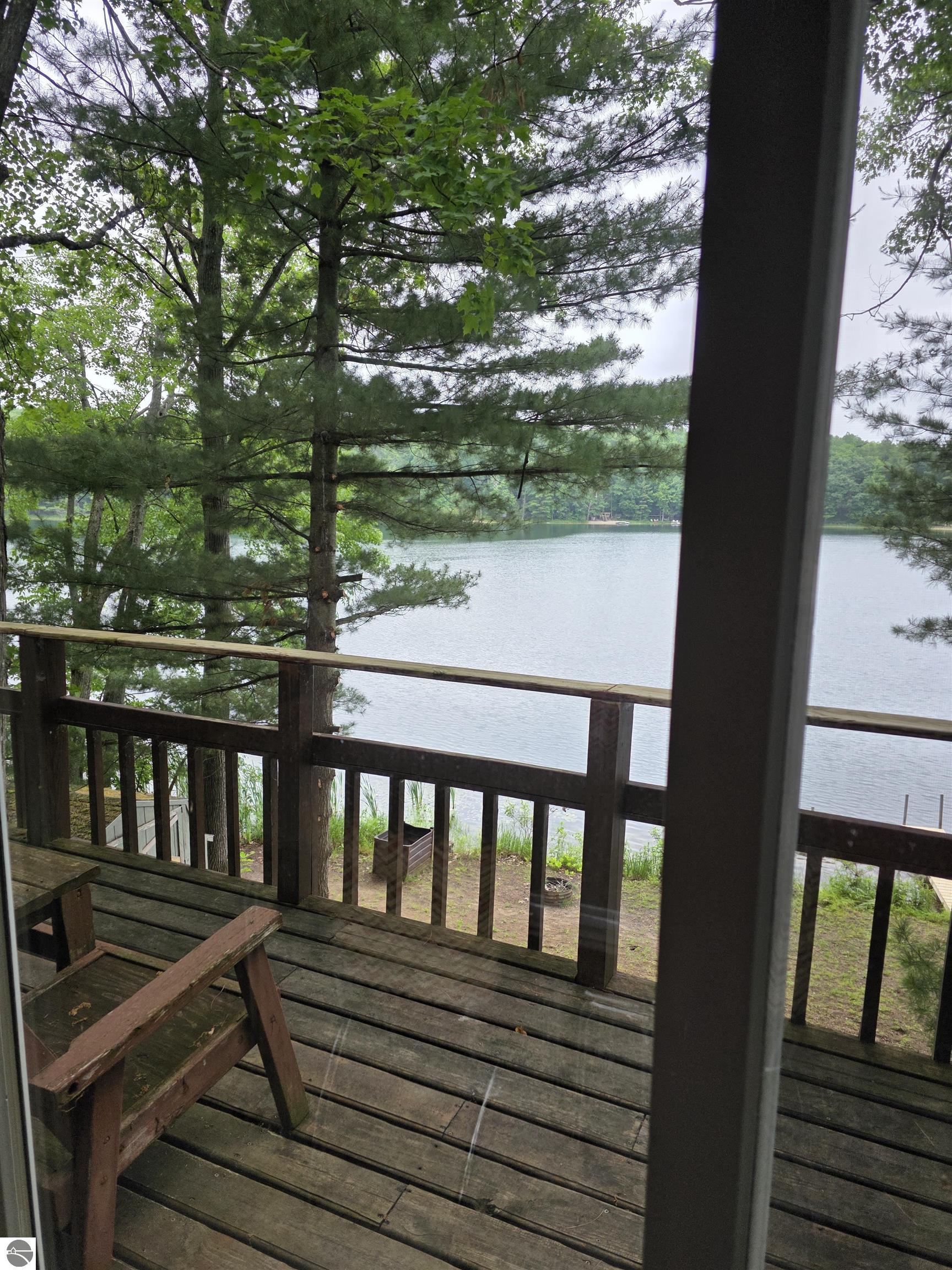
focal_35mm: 23
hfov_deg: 58.9
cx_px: 476
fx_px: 843
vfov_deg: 73.9
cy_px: 635
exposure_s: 1/359
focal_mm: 6.3
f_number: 1.7
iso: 25
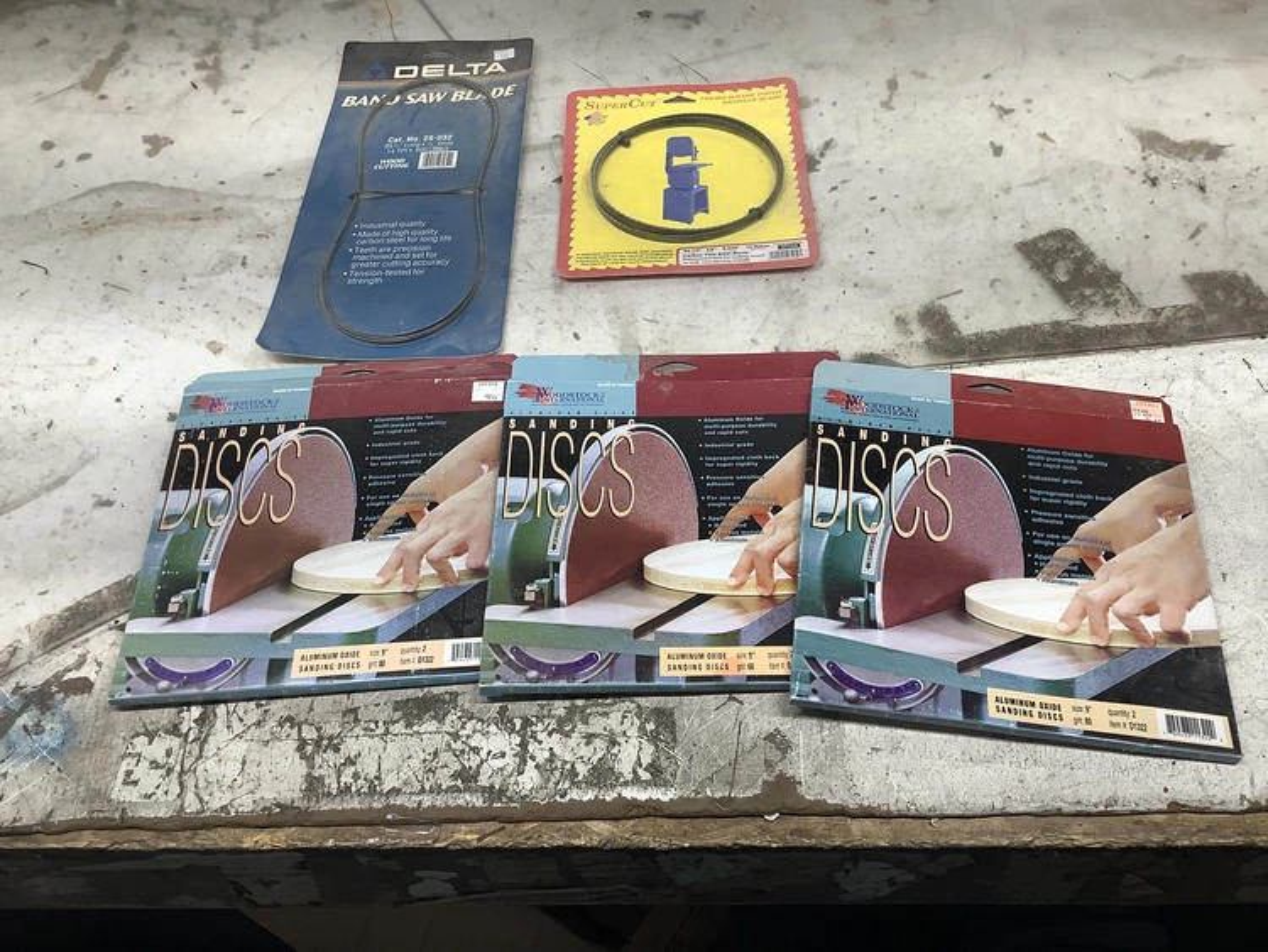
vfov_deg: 45.5
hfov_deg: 58.3
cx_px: 634
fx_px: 1136
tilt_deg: -52.3
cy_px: 476
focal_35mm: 31
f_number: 2.4
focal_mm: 3.3
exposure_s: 1/100
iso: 64
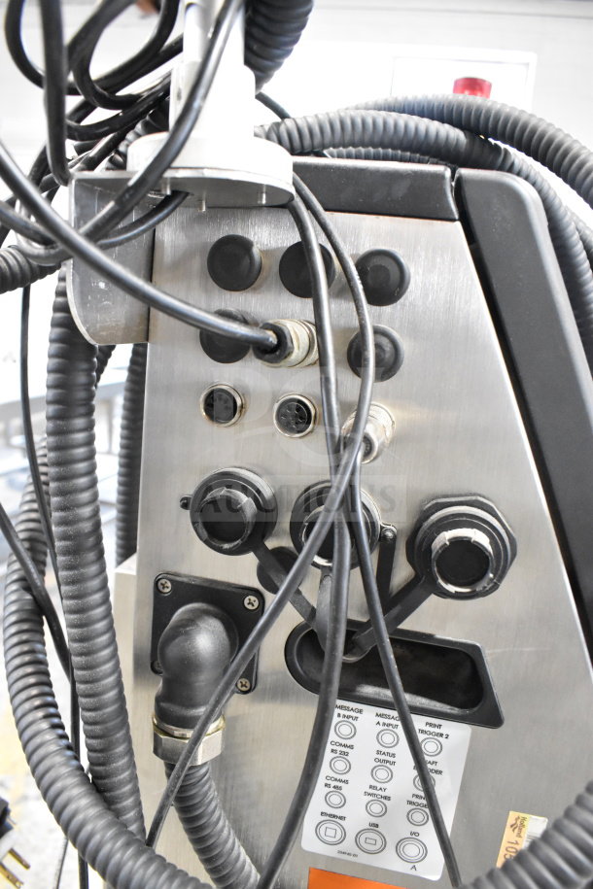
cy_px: 444
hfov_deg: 47.9
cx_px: 296
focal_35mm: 27
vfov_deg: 67.4
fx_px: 667
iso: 6400
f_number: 5.6
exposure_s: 1/125
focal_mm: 18
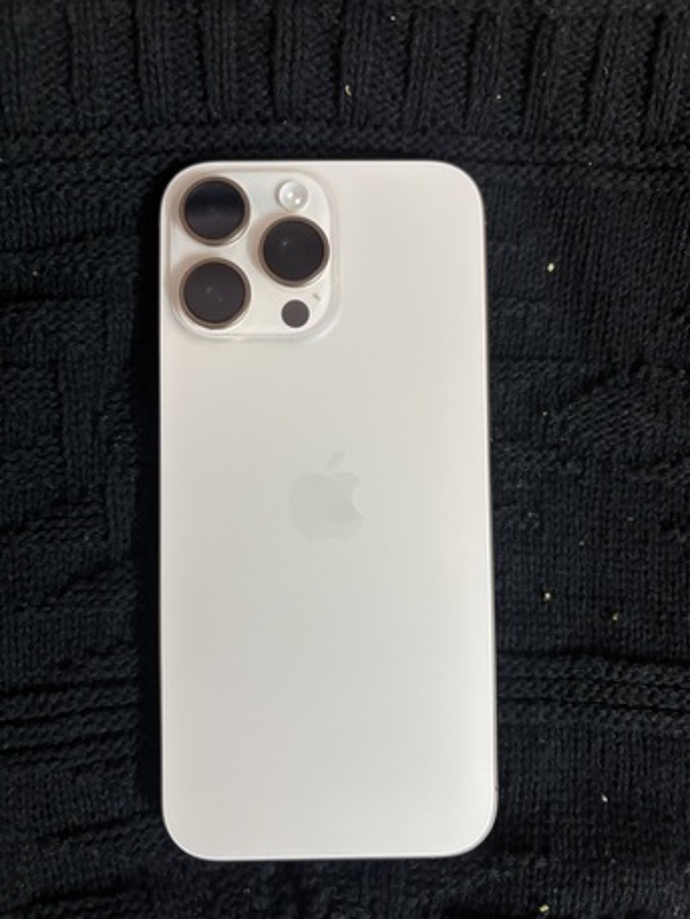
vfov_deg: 67.3
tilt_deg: -86.7
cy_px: 460
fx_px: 691
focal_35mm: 26
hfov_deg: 53.1
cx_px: 345
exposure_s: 1/40
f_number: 1.6
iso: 400
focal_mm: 5.96
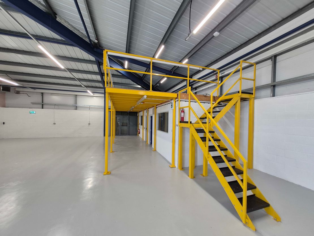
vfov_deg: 89.9
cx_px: 157
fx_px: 118
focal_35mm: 13
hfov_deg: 106.2
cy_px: 118
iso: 100
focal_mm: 1.74
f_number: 2.2
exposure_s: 1/50
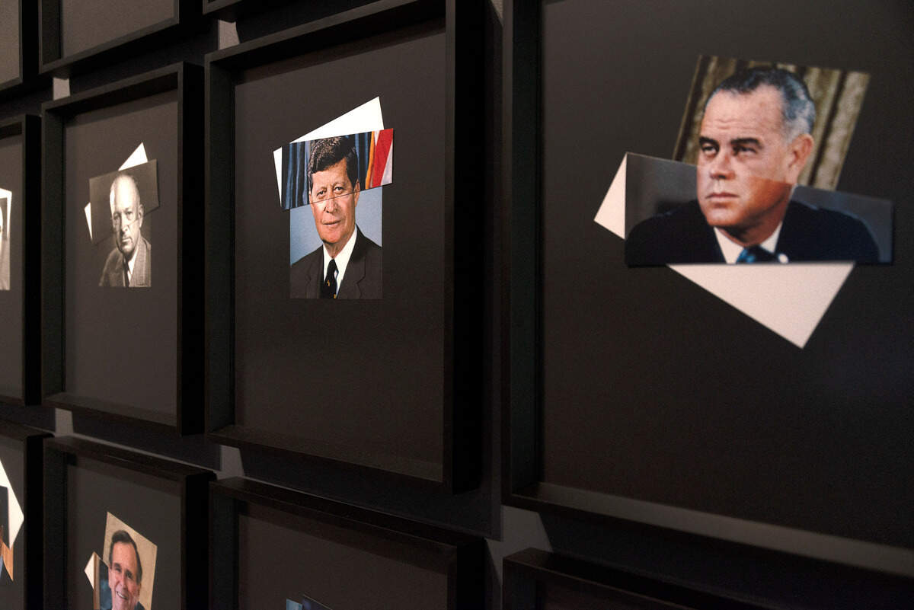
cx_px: 457
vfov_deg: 37.9
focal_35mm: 35
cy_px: 305
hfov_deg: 54.4
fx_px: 889
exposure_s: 1/15
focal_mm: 35
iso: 500
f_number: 4
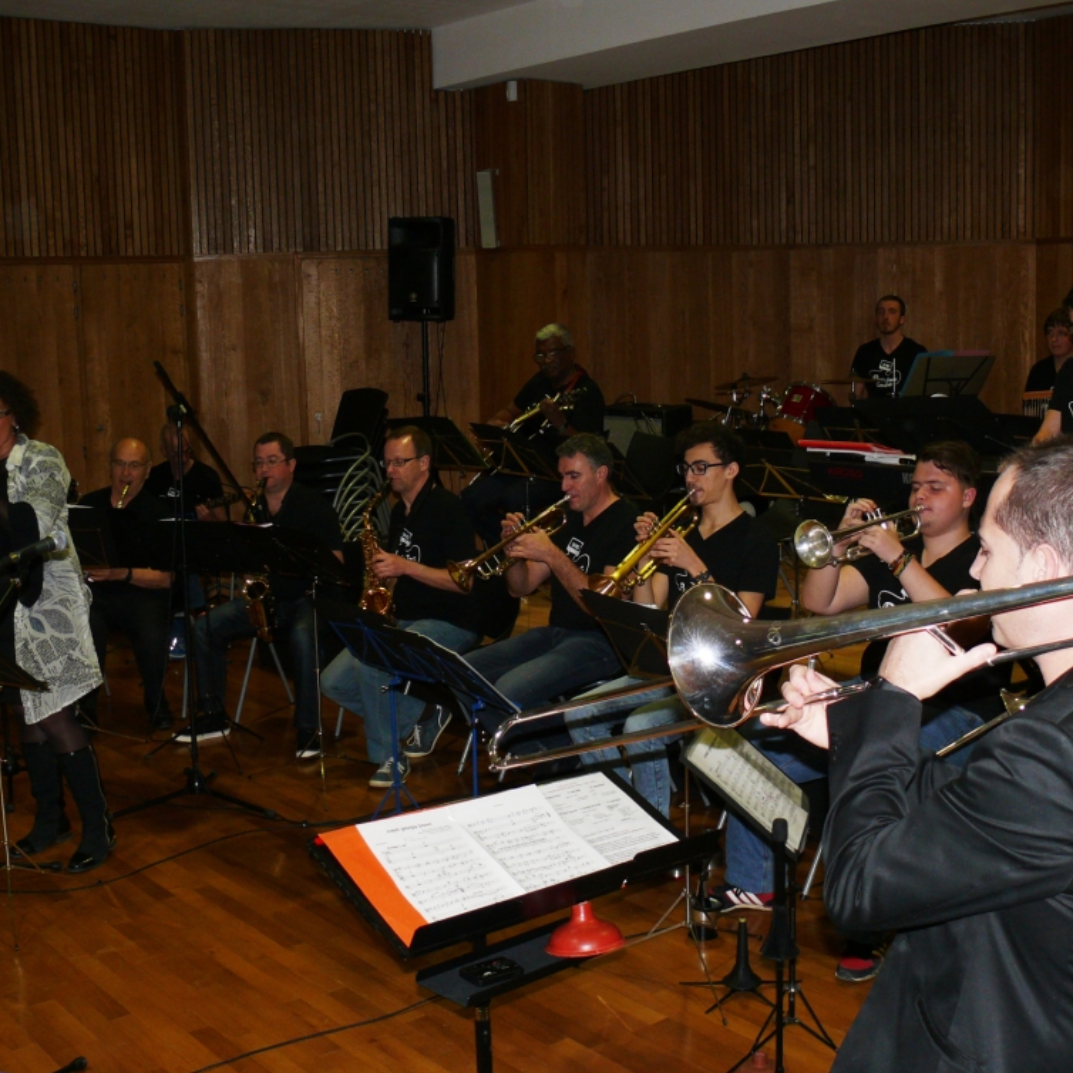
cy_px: 544
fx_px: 1473
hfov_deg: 40.0
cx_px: 581
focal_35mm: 42
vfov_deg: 40.0
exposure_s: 1/30
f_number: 2.8
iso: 100
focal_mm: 7.4
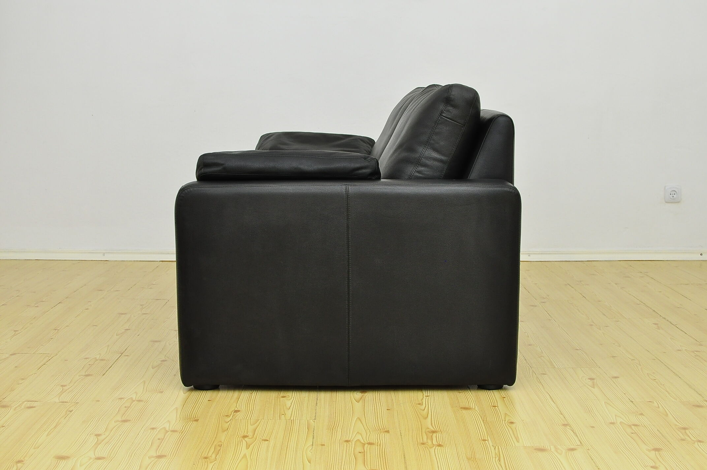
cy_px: 235
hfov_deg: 37.9
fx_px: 1030
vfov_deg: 25.7
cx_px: 354
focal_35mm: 52
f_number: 6.3
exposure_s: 1/200
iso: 1000
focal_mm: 35
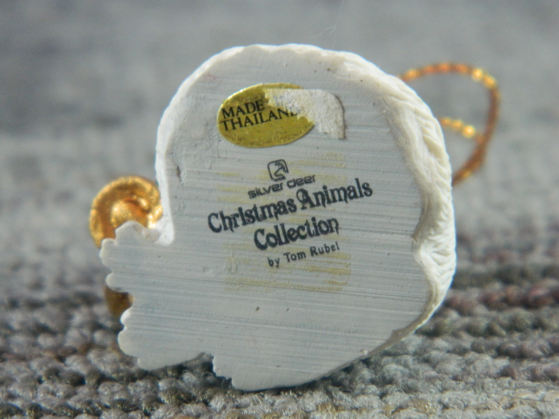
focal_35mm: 221
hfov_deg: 9.0
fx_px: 3569
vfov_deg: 6.7
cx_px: 280
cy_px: 210
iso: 400
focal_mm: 39.7
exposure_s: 1/15
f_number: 5.4
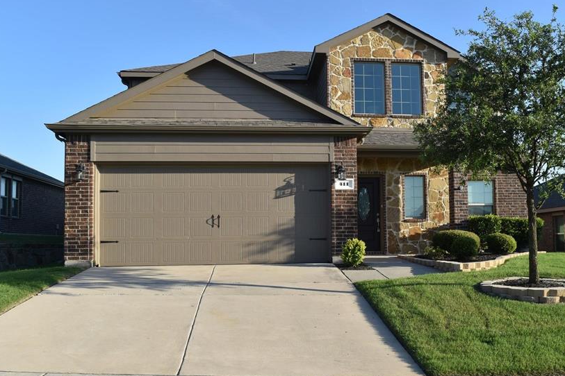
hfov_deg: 55.4
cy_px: 211
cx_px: 340
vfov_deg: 38.8
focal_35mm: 34
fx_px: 534
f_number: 9
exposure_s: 1/320
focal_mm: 18
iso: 200
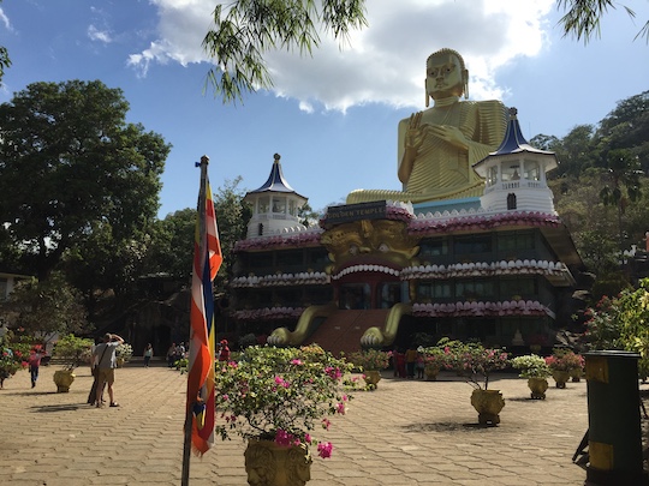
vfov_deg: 48.2
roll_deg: -3.7
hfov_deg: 61.7
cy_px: 243
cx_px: 324
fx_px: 544
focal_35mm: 29
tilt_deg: +13.4
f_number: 2.2
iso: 32
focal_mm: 4.15
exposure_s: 1/3300
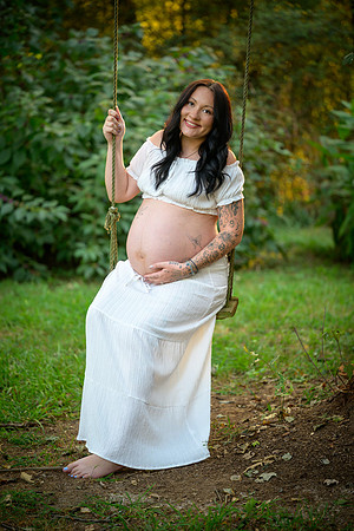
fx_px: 1549
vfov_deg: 19.5
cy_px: 266
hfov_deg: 13.0
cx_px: 177
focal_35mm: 105
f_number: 2.8
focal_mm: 105
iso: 720
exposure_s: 1/125
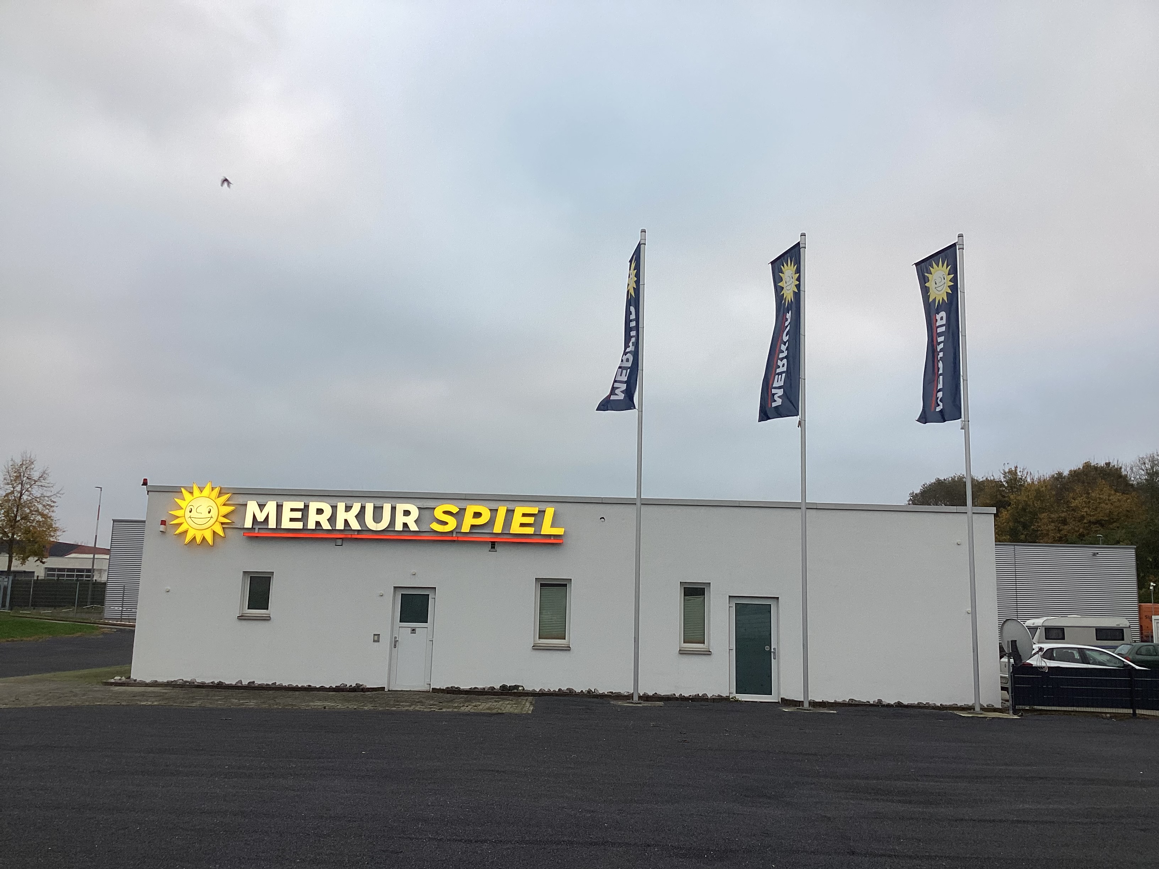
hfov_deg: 58.4
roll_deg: -0.9
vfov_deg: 45.4
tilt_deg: +9.2
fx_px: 1038
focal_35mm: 31
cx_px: 580
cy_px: 434
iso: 64
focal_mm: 3.3
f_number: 2.4
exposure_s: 1/100
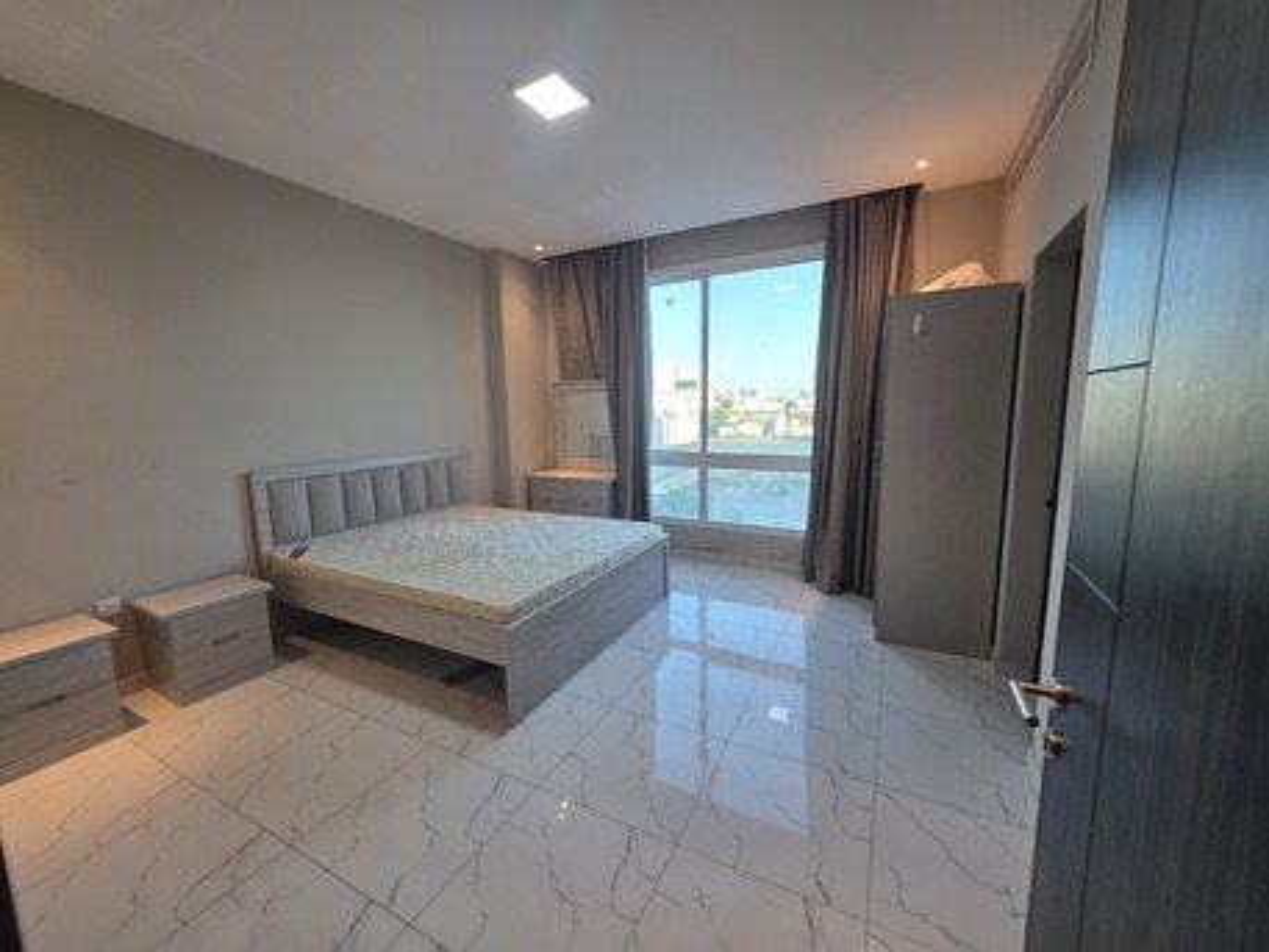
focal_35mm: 13
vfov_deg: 89.9
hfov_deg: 106.2
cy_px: 476
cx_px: 634
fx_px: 477
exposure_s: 1/100
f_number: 1.9
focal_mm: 2.2
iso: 125
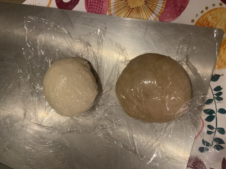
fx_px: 170
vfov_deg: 53.0
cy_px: 84
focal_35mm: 26
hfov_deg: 67.3
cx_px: 113
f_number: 1.8
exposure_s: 1/50
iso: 320
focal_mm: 4.25
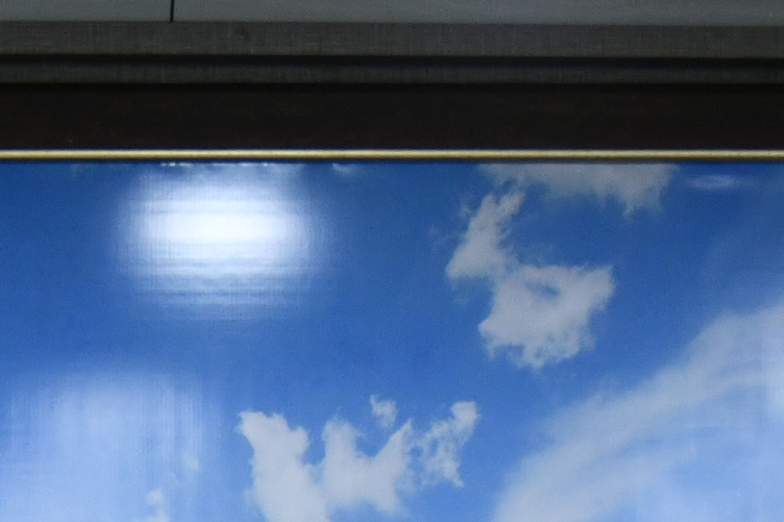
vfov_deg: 5.8
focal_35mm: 221
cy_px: 1580
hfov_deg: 9.2
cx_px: -206
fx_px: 4813
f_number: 4
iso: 1100
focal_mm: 35
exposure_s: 1/250
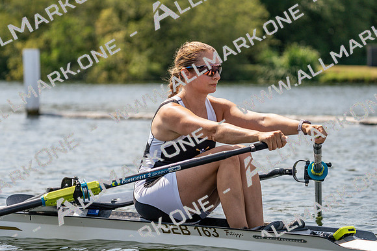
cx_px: 188
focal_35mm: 200
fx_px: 2095
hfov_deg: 10.3
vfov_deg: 6.9
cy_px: 126
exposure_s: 1/1600
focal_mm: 200
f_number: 5.6
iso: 200
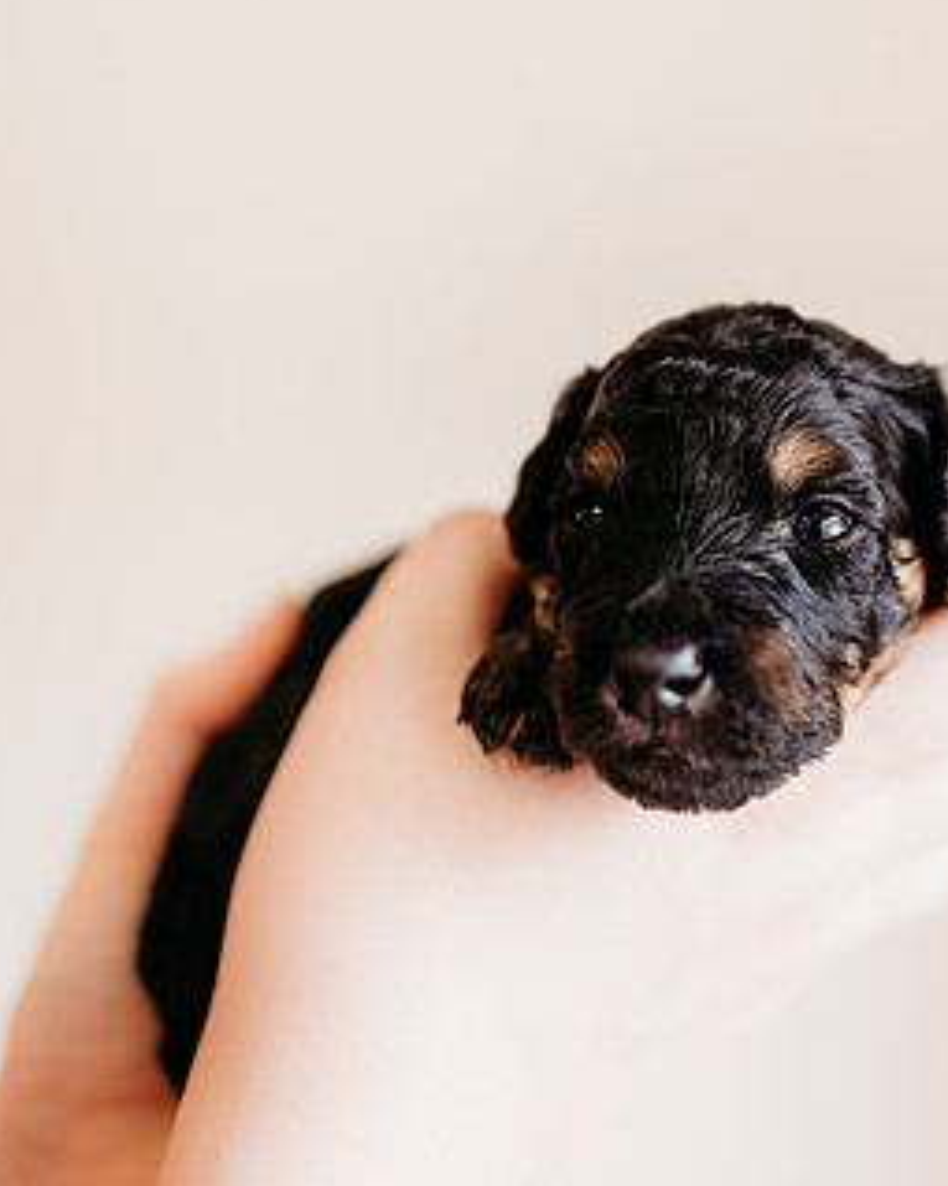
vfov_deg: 44.8
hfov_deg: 35.7
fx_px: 1439
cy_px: 571
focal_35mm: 41
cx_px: 699
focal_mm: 24
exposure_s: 1/125
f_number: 2.2
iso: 200
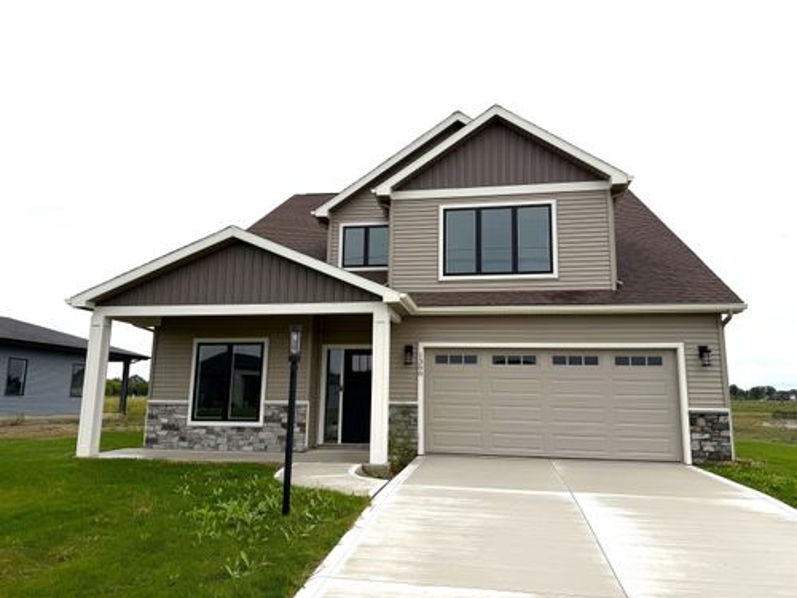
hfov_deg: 71.6
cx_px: 398
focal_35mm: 24
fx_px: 553
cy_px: 299
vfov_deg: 56.8
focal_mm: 6.76
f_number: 1.78
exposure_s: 1/11905
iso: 80
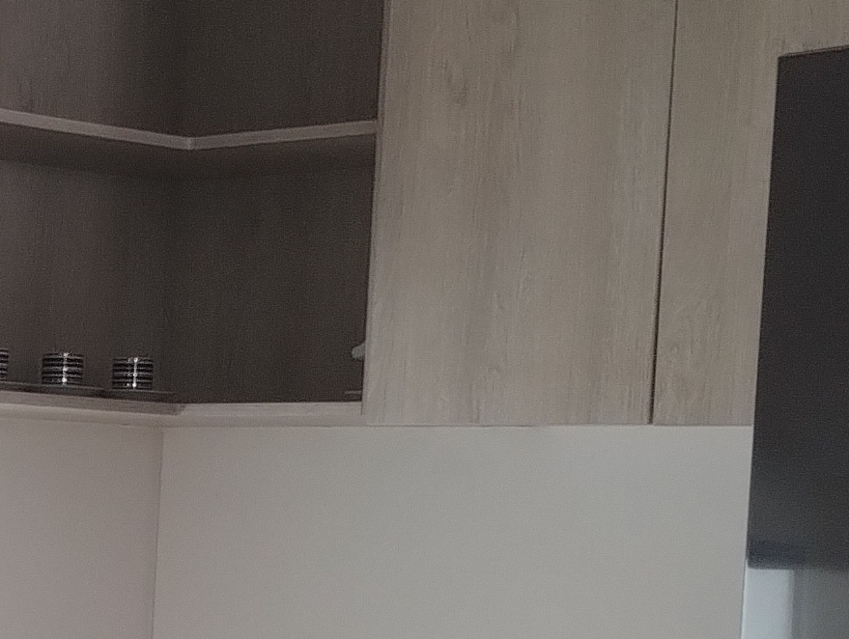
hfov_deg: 14.2
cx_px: -412
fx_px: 3193
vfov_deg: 11.2
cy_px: 746
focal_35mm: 130
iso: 129
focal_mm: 4.27
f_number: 1.8
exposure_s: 1/60
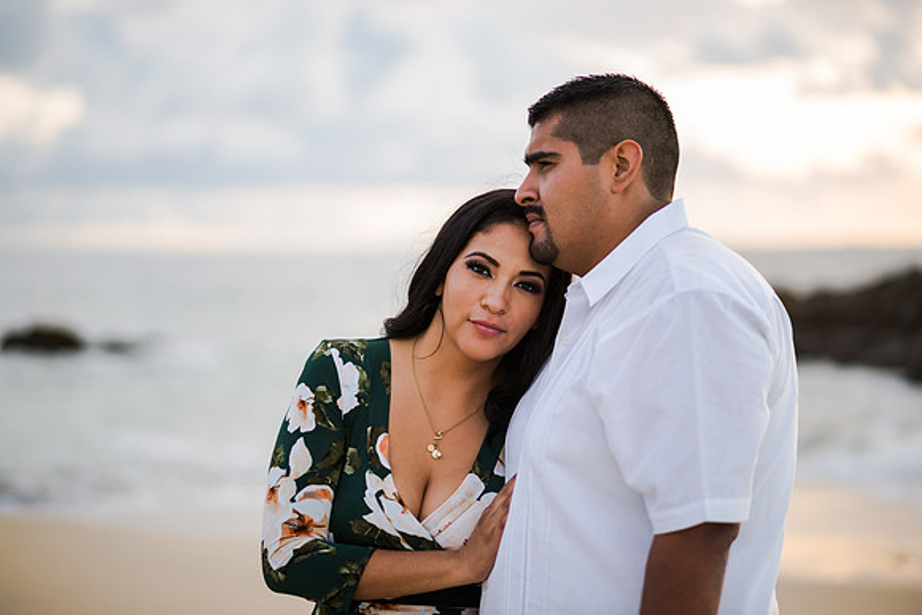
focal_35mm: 85
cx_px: 461
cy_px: 308
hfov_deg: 23.9
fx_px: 2177
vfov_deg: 16.1
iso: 64
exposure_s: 1/320
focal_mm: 85
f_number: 1.8
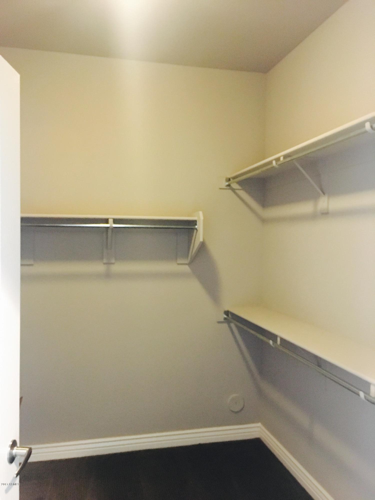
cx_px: 188
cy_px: 250
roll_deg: +1.0
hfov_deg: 48.2
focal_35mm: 29
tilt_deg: +0.0
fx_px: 419
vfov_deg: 61.7
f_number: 2.2
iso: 500
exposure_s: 1/15
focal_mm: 4.15
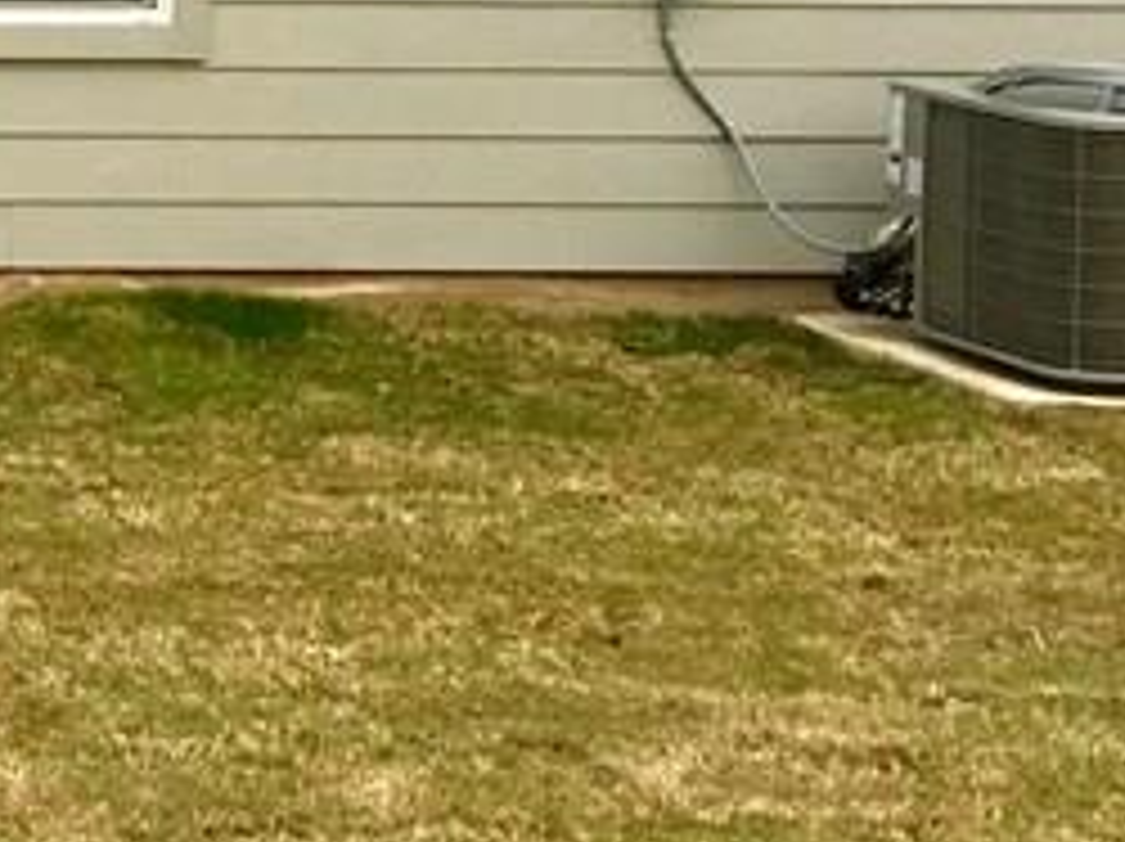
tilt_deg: +0.5
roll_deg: -0.8
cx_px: -778
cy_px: -203
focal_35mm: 119
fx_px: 3864
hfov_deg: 14.8
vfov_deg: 12.1
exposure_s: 1/155
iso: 25
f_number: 2.2
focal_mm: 4.15
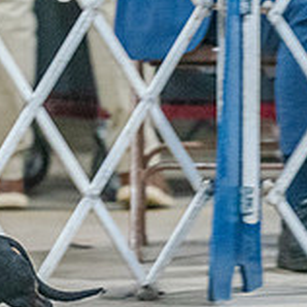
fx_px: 7275
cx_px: -164
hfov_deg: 2.4
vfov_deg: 2.4
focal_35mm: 725
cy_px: 51
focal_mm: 200
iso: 6400
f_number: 3.5
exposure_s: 1/200
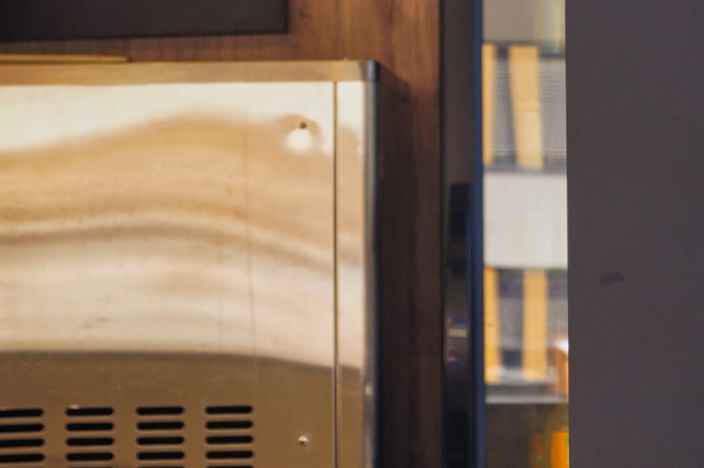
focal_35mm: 123
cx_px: 745
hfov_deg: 16.2
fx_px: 2407
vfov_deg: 11.0
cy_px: 46
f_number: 6.3
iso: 100
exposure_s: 1/80
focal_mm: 35
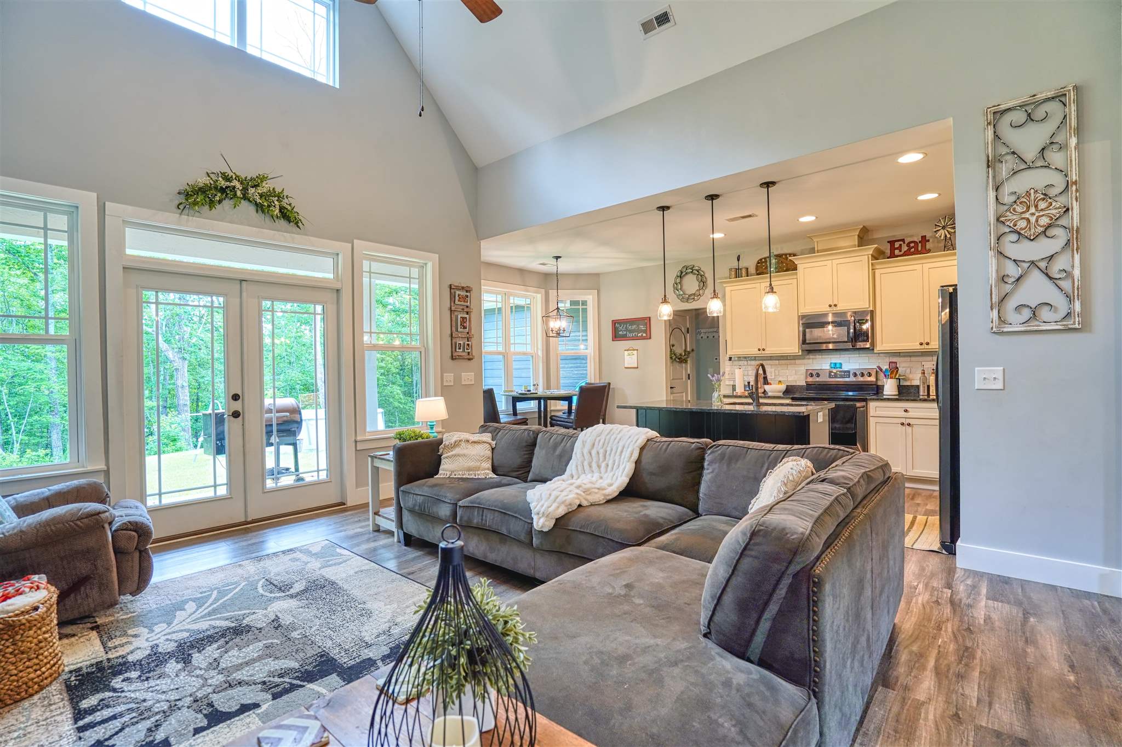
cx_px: 561
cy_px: 374
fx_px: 499
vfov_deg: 73.7
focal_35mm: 16
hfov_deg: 96.7
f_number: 5.6
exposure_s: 1/30
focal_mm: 16
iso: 500
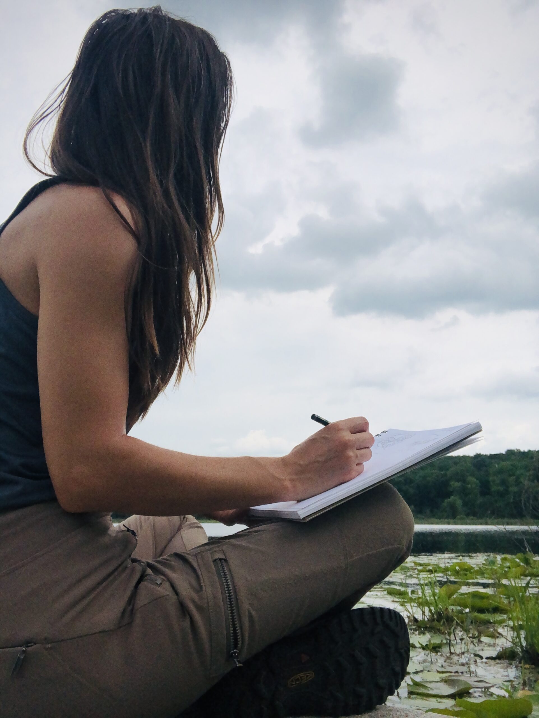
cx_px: 270
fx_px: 664
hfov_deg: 44.2
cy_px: 359
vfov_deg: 56.8
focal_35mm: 32
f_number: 2.2
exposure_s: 1/3448
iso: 20
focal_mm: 2.87
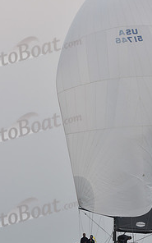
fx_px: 1259
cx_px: 124
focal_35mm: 190
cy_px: 161
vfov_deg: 11.0
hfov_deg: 6.9
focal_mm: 95
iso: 250
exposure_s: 1/1000
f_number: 5
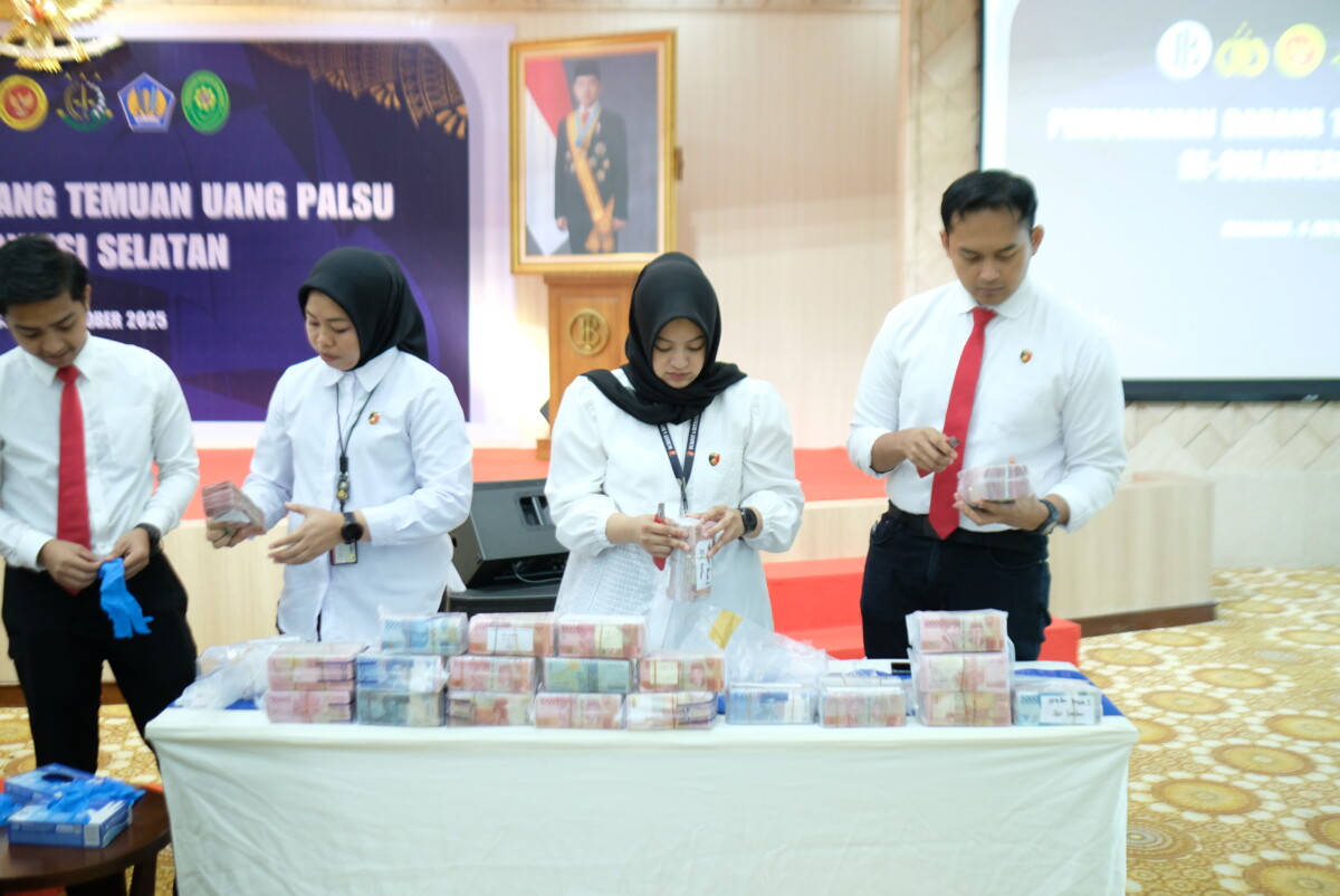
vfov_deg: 37.9
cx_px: 670
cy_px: 448
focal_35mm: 35
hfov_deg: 54.4
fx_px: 1304
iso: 1250
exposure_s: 1/200
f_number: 1.4
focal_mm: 23
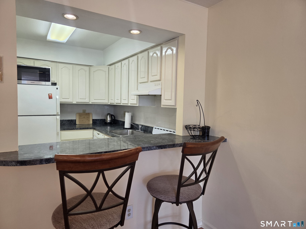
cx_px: 153
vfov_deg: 58.9
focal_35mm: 23
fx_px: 203
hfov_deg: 73.9
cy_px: 114
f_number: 1.8
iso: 160
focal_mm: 5.4
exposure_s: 1/120
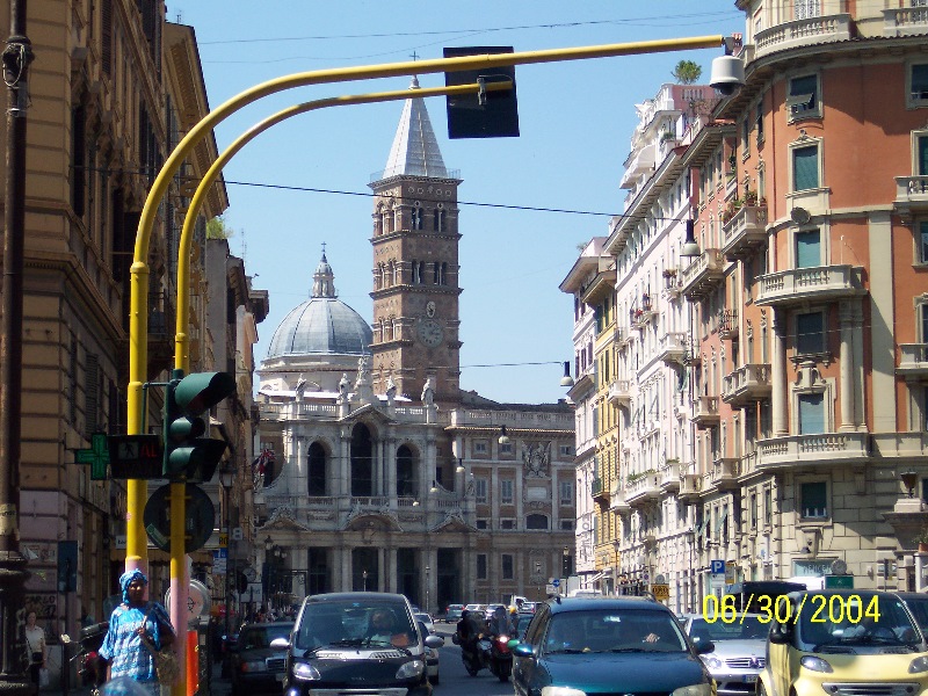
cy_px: 348
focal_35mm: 101
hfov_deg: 19.4
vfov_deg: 14.6
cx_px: 464
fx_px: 2708
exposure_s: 1/700
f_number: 4.8
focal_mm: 21.3
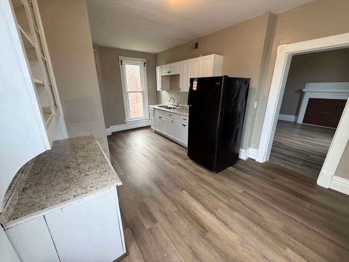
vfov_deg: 85.7
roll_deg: +0.5
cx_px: 174
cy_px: 131
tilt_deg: -17.6
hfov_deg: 102.1
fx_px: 141
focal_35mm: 14
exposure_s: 1/120
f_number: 2.2
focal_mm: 2.22
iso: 125
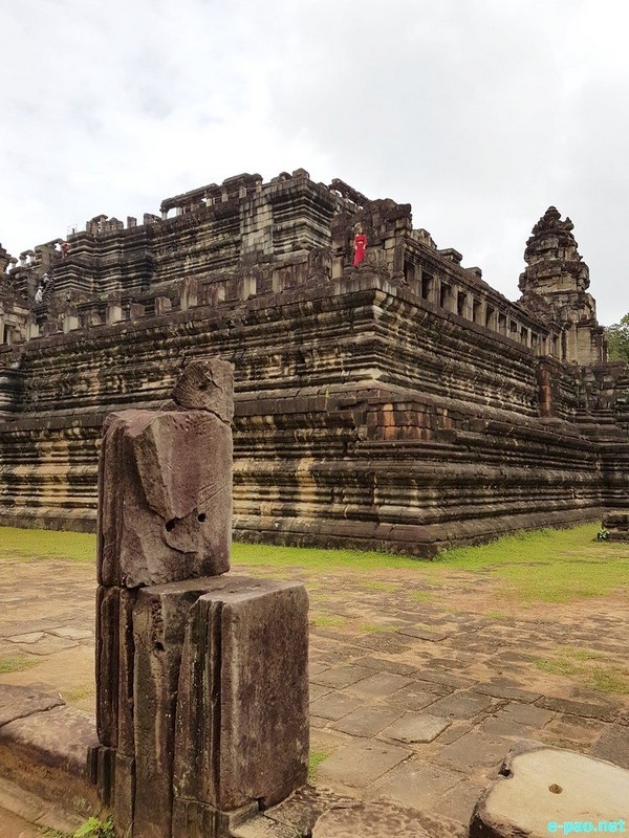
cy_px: 419
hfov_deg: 53.1
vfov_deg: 67.3
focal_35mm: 26
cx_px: 314
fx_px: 630
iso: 40
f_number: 1.7
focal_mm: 4.2
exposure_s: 1/1776
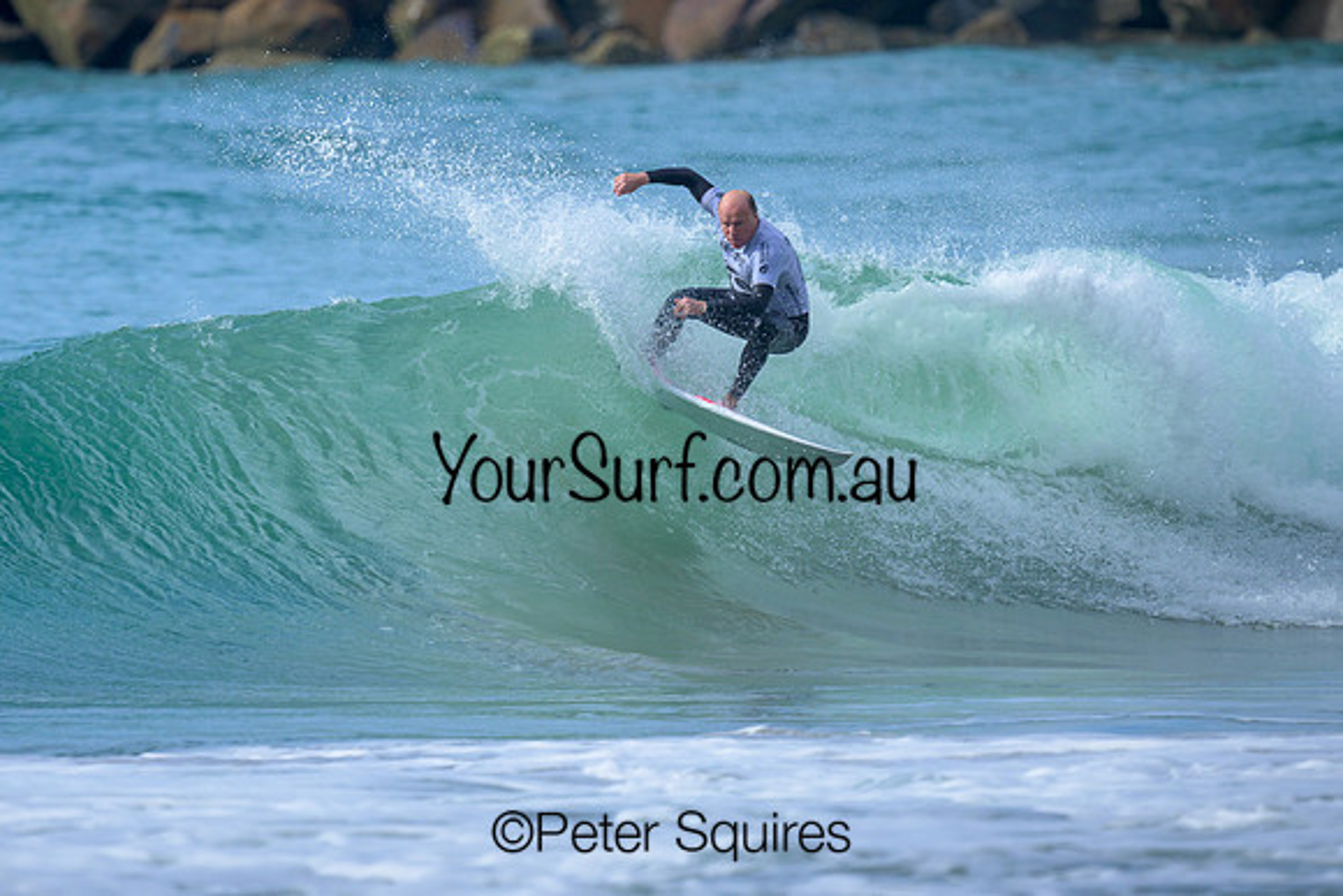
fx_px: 41038
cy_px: 352
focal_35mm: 1100
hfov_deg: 1.9
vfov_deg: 1.3
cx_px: 498
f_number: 6.3
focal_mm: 800
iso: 360
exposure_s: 1/2000
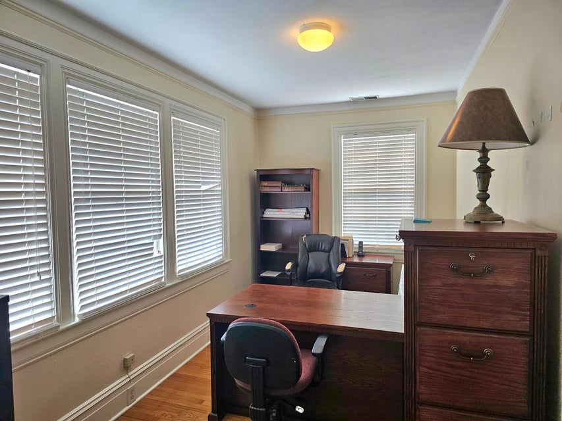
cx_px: 281
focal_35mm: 23
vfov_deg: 58.9
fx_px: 373
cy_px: 210
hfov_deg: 73.9
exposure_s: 1/120
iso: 100
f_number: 1.7
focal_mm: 6.3
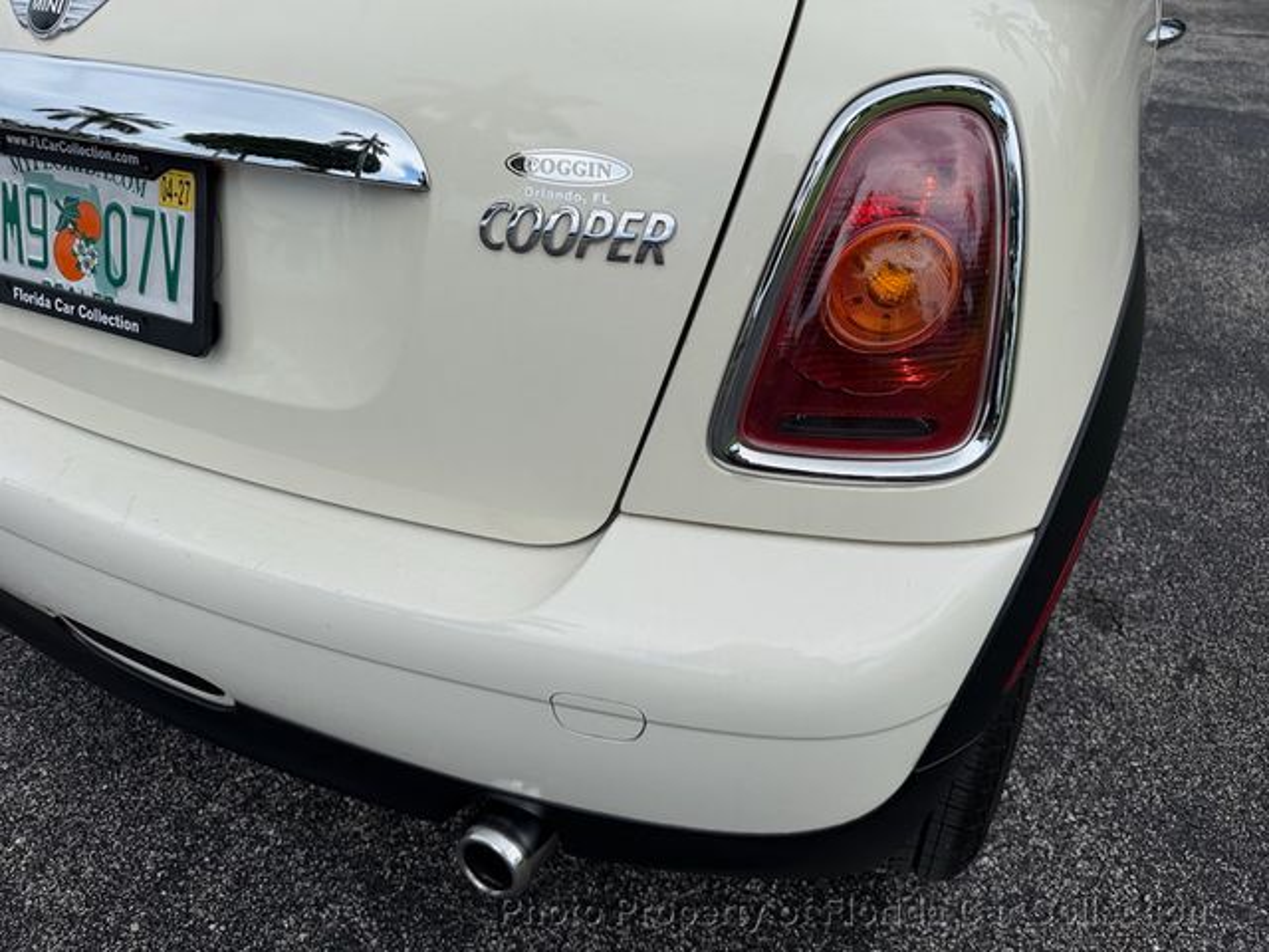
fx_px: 880
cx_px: 634
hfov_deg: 71.6
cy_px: 476
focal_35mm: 24
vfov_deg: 56.8
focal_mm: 6.76
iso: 80
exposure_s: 1/2801
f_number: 1.78
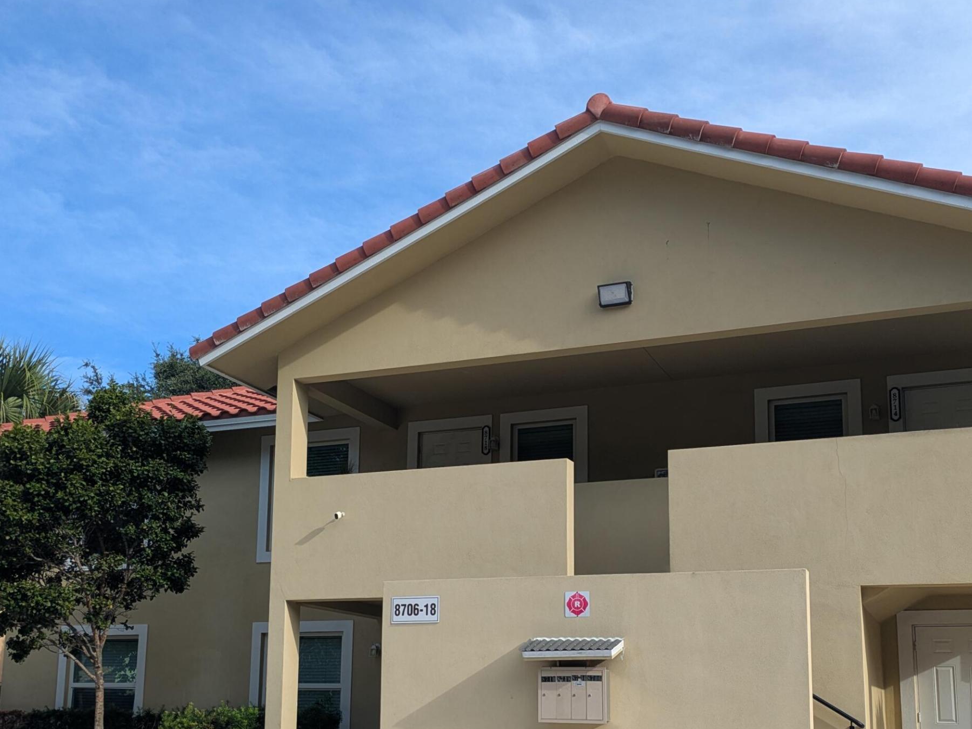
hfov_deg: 46.7
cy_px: 534
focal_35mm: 40
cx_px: 431
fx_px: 1124
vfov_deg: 35.3
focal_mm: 5.43
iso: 49
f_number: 1.89
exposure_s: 1/1292
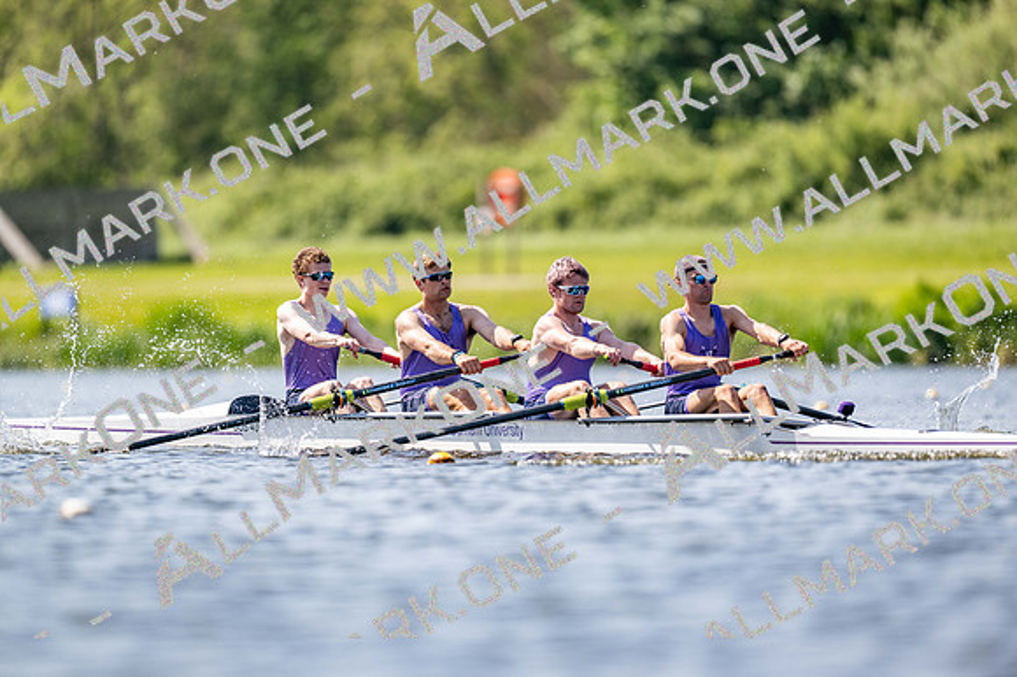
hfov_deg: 3.4
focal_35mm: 600
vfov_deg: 2.3
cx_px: 508
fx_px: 16944
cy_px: 338
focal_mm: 600
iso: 400
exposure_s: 1/2500
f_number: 4
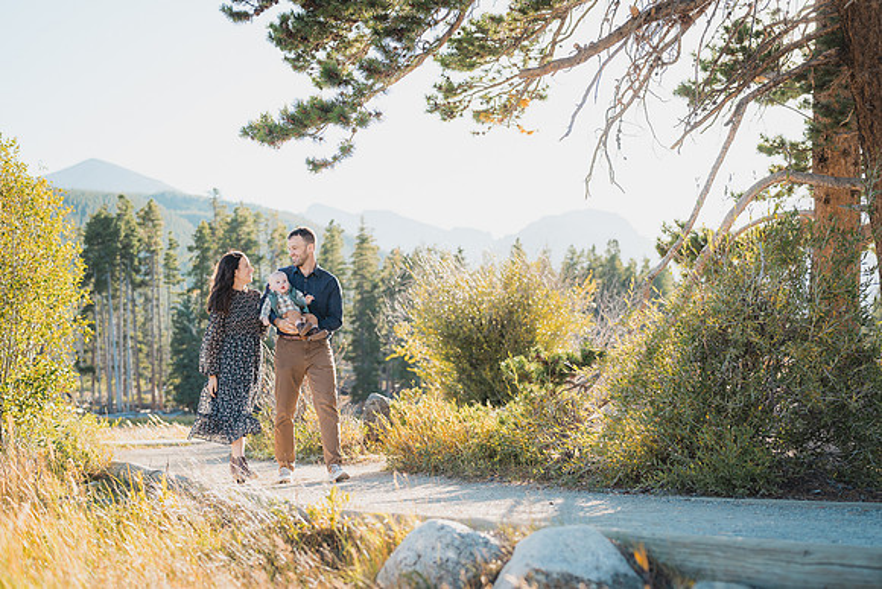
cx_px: 441
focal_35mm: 52
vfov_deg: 26.1
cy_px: 294
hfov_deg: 38.4
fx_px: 1267
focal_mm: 50
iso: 200
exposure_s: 1/1000
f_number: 2.2
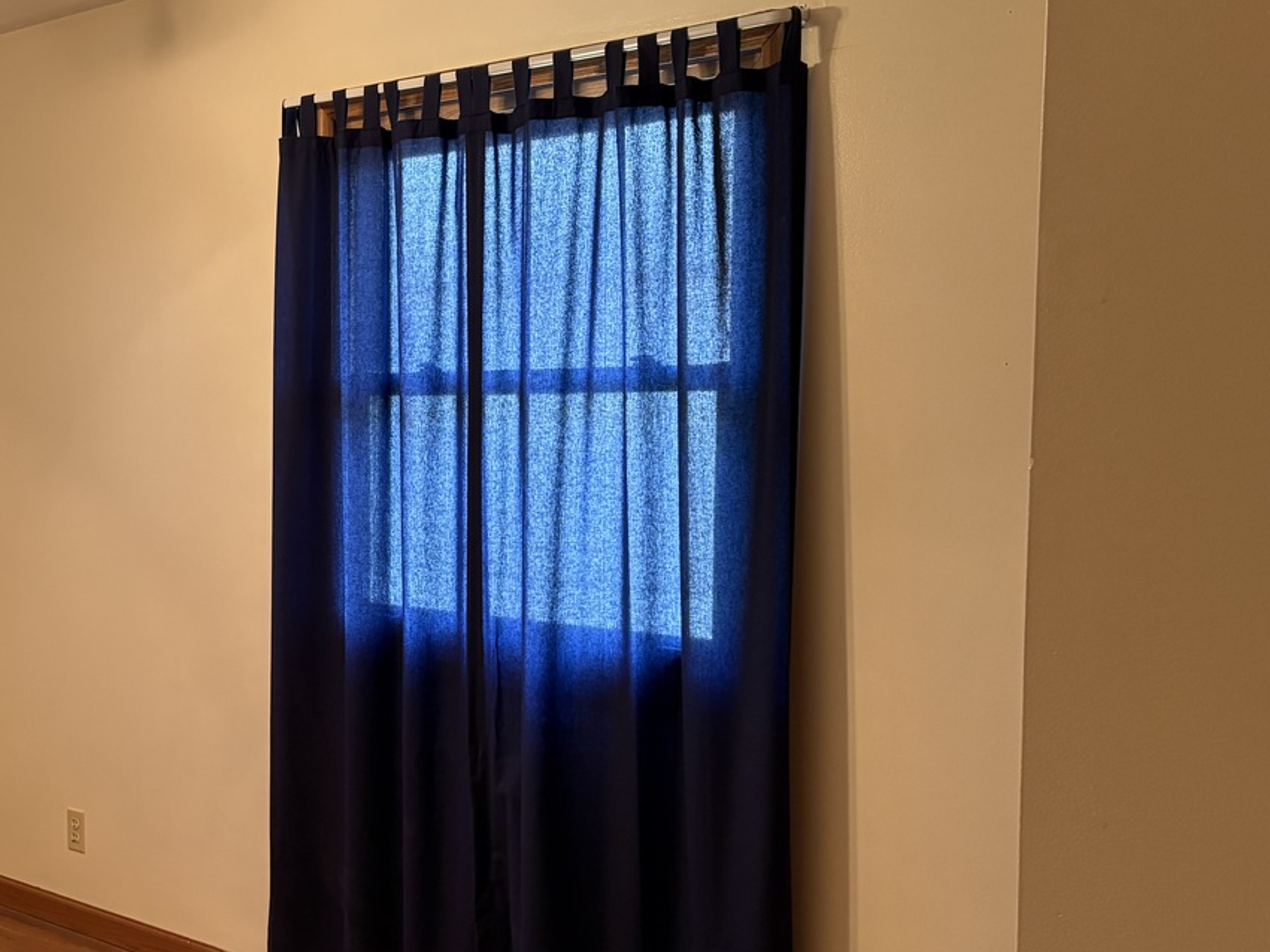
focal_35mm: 44
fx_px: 1614
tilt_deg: -5.3
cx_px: 239
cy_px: 561
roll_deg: +1.4
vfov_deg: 32.8
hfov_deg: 41.0
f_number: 1.6
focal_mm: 5.96
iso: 250
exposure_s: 1/60
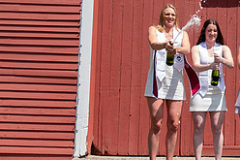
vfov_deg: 15.5
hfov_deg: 22.0
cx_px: 256
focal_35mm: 88
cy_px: 50
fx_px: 586
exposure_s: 1/250
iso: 100
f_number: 5.6
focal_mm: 25
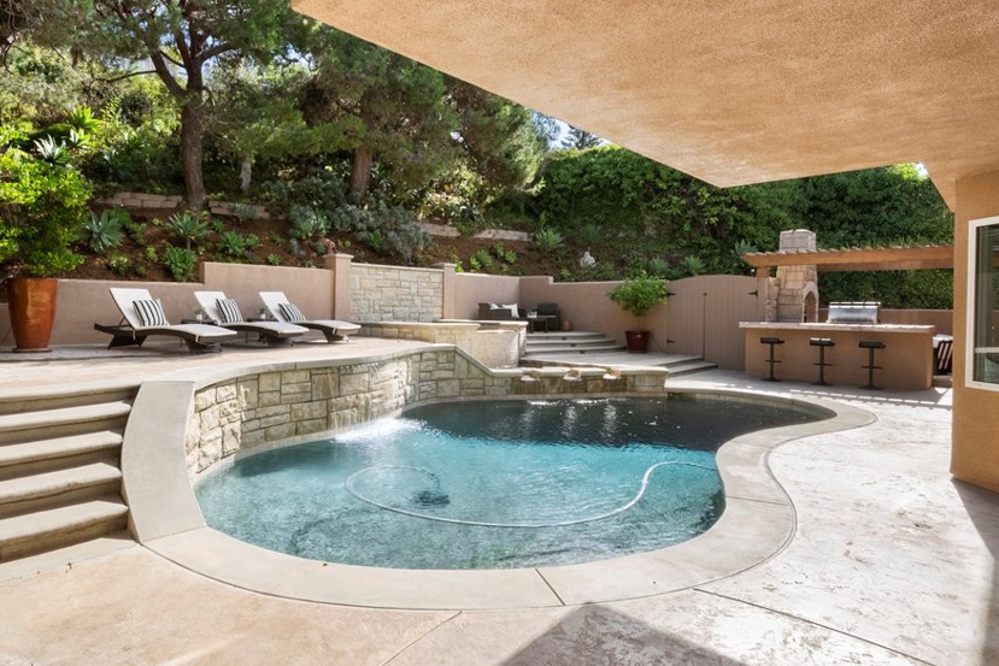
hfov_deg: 80.7
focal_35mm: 21
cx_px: 427
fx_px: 583
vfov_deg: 59.5
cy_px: 315
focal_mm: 17
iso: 640
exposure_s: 1/25
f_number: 22
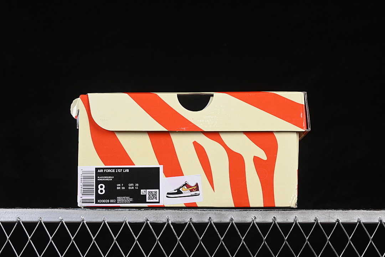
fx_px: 802
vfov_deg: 18.2
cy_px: 128
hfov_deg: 27.0
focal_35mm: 75
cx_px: 192
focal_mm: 50
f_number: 8
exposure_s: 1/80
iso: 160
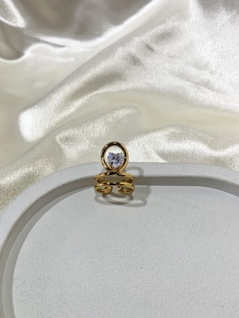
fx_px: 239
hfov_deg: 53.1
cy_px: 159
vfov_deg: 67.3
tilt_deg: -50.0
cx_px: 120
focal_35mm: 26
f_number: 1.8
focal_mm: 4.25
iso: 80
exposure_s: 1/100
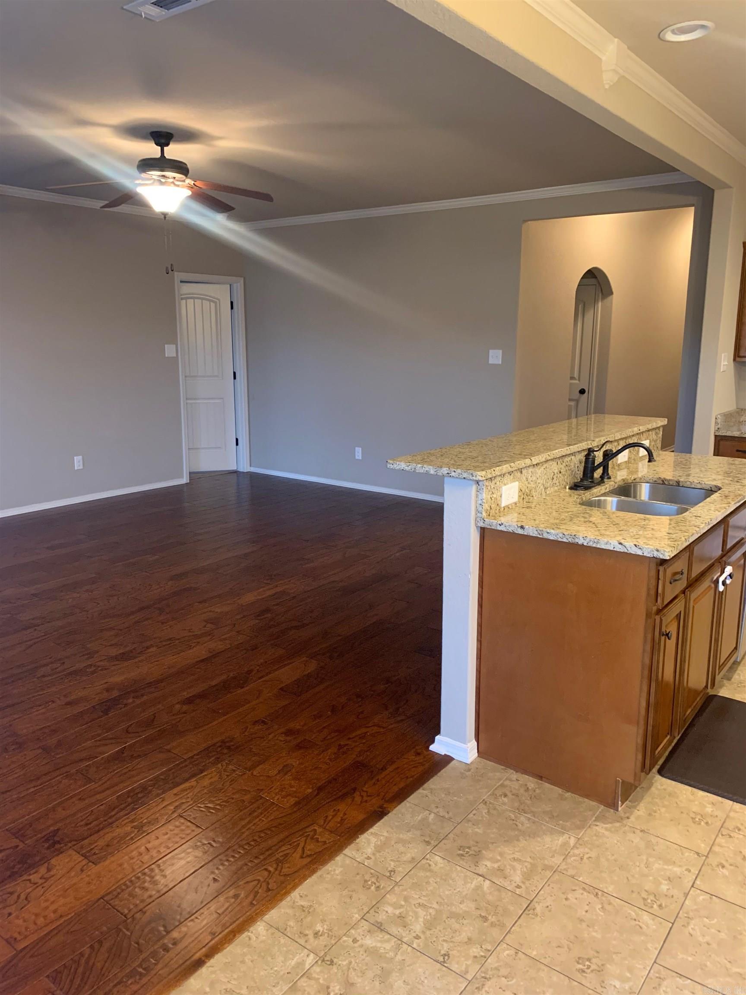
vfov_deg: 67.3
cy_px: 498
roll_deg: -0.6
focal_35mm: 26
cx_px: 373
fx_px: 747
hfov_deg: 53.1
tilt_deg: -10.2
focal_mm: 4.25
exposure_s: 1/40
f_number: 1.8
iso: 400
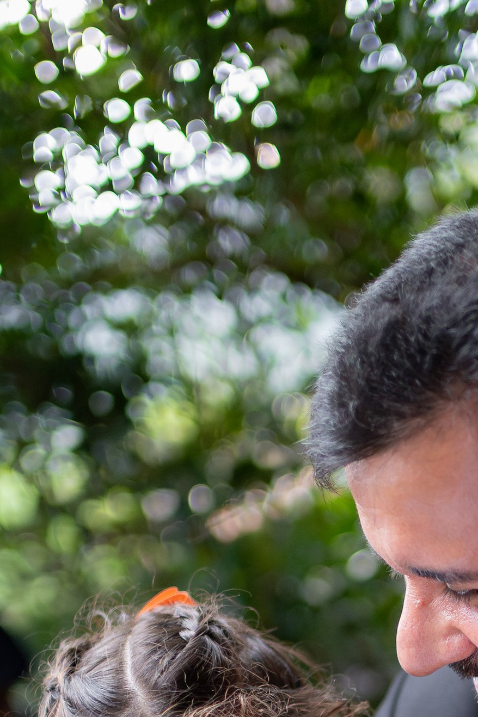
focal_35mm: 102
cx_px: 427
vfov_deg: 19.1
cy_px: 820
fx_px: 2032
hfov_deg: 13.3
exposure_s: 1/1000
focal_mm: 35
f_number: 1.4
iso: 2500
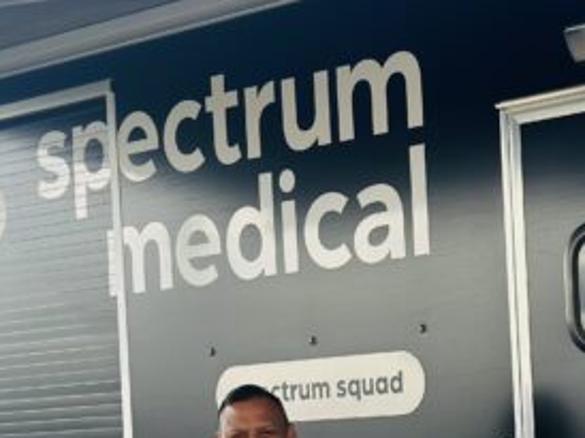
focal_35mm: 112
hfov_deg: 17.4
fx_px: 1891
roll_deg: +2.7
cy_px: 409
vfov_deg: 13.1
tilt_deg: +0.0
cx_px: 508
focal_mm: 6.86
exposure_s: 1/1085
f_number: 1.78
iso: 80
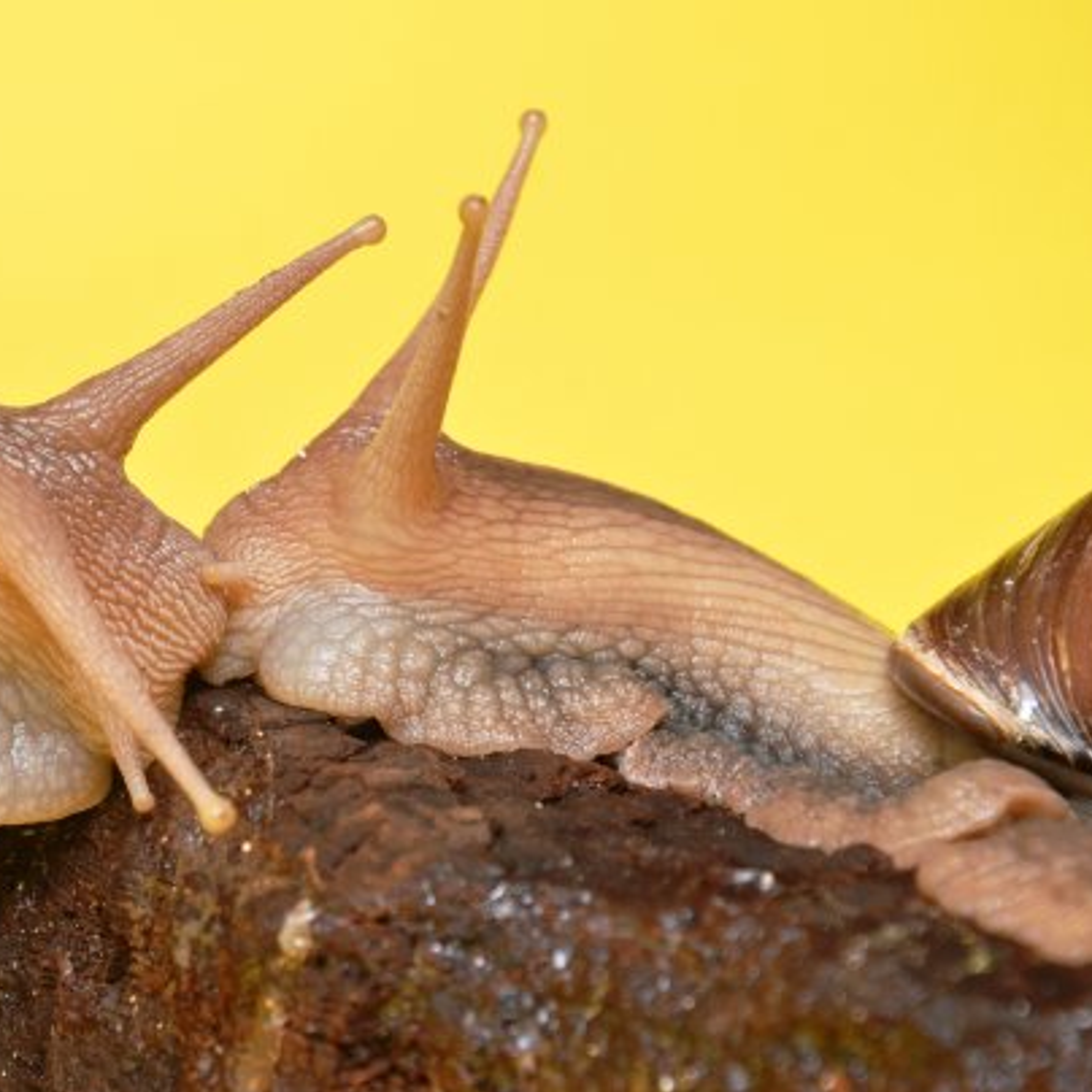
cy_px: 547
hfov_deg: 8.6
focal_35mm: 203
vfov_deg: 8.6
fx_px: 7232
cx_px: 311
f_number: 8
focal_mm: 105
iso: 800
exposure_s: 1/60
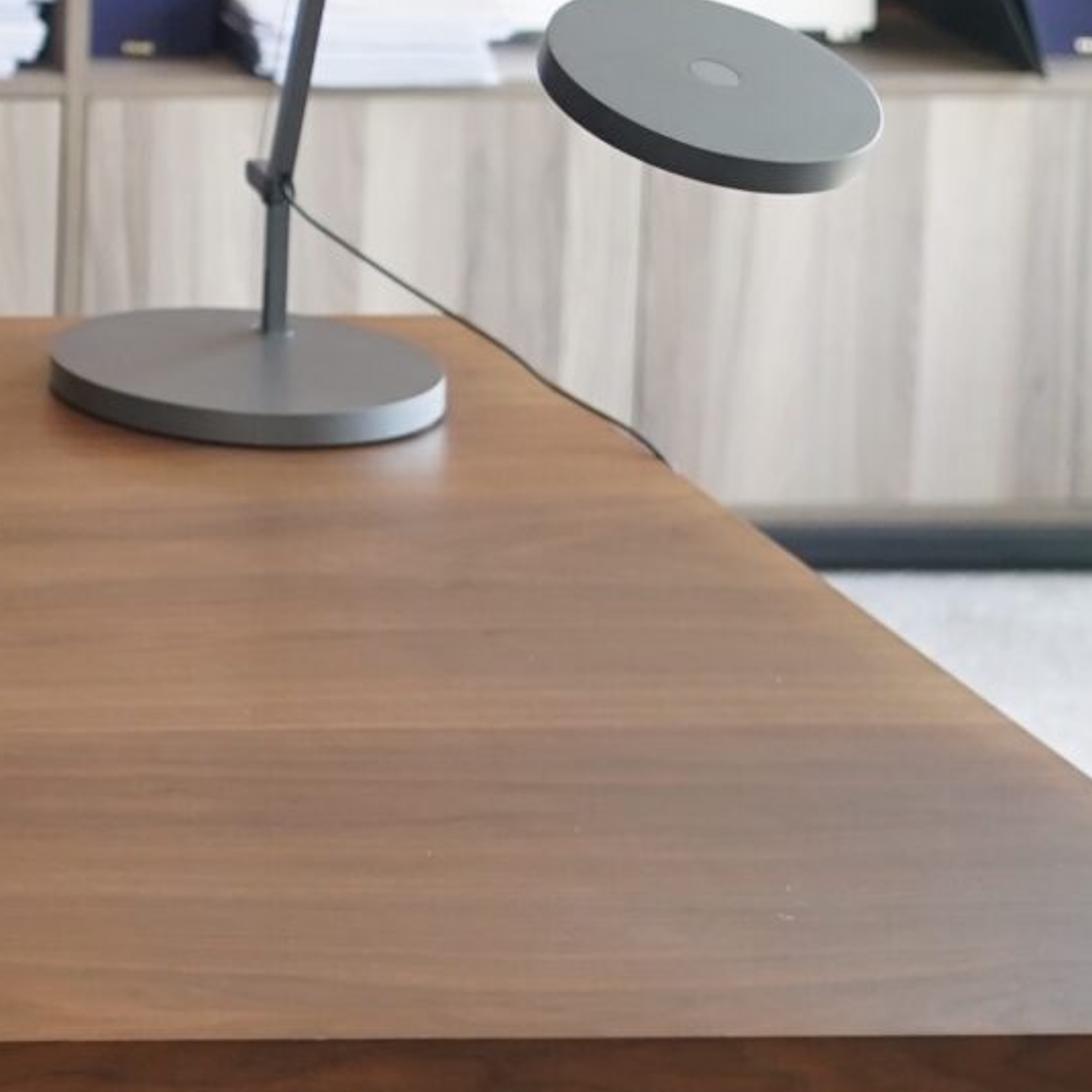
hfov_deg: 11.6
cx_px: -1300
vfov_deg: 12.9
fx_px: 4640
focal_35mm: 130
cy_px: -366
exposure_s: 1/250
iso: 1600
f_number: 4.5
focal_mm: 32
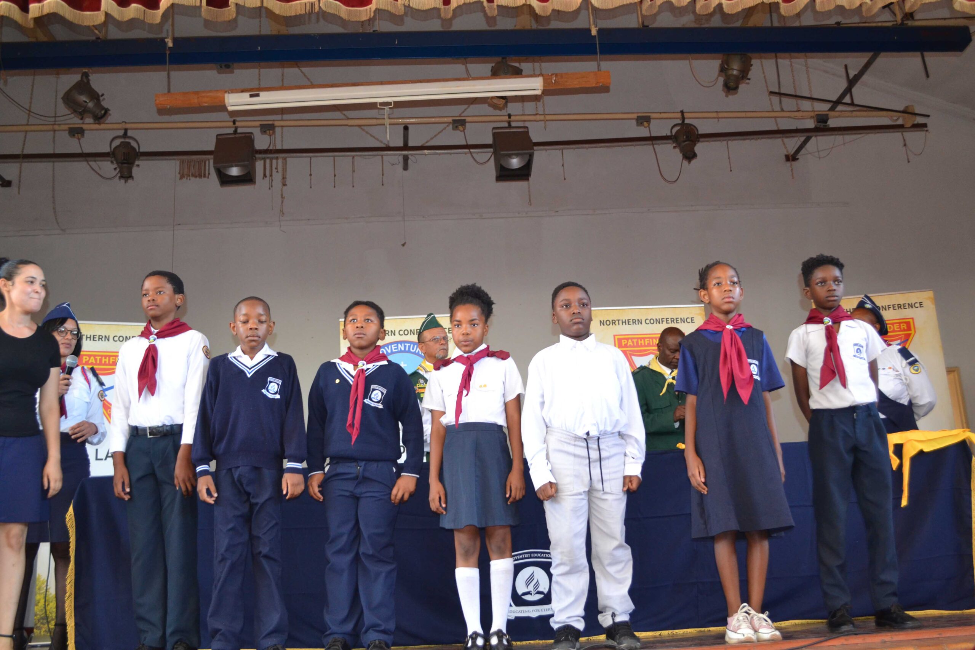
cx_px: 488
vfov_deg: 36.9
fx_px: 975
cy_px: 325
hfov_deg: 53.1
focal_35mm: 36
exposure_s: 1/60
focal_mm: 24
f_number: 4
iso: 1000
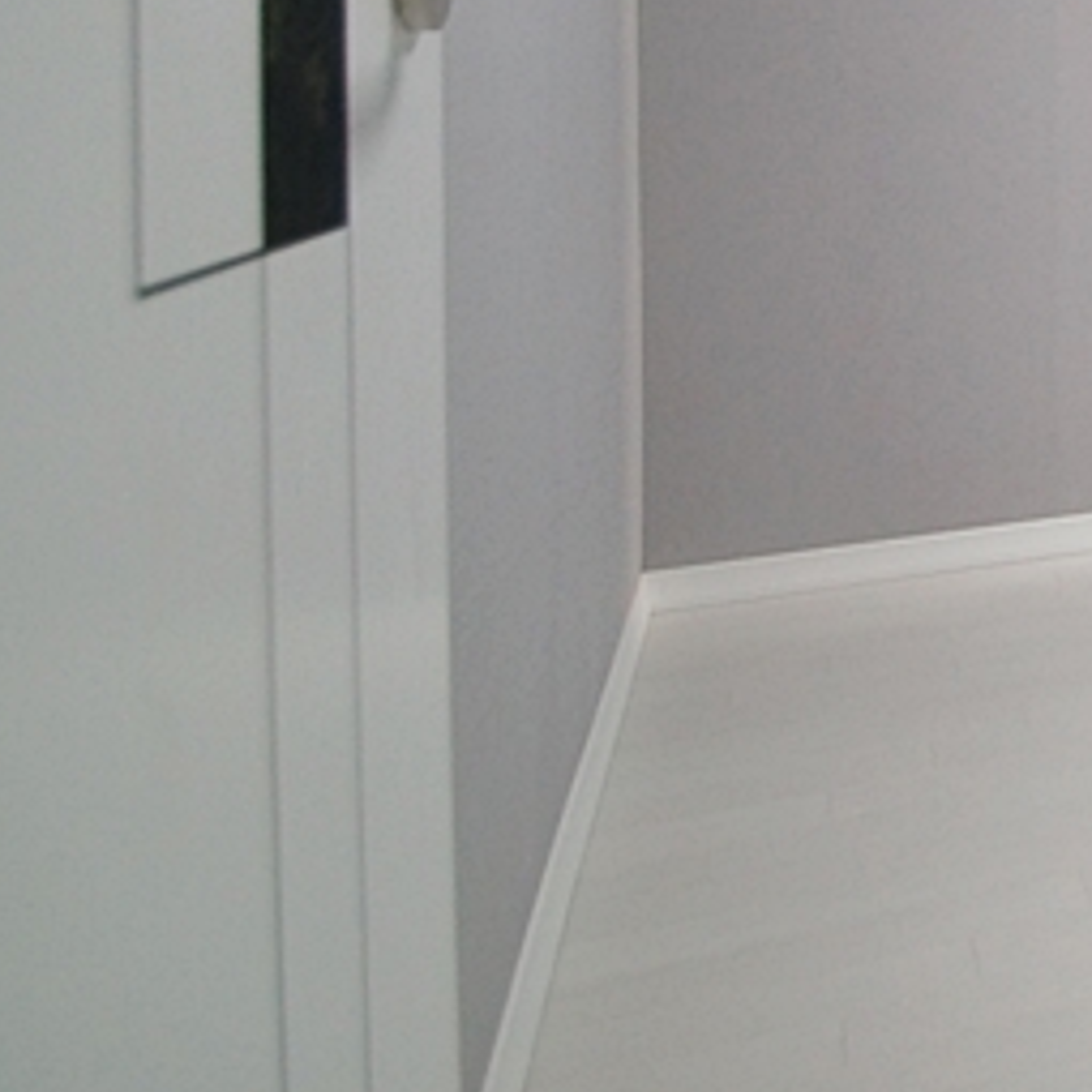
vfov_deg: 38.2
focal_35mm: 40
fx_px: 1428
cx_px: 1644
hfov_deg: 27.9
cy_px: 51
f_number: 3.5
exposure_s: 1/160
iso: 800
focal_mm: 10
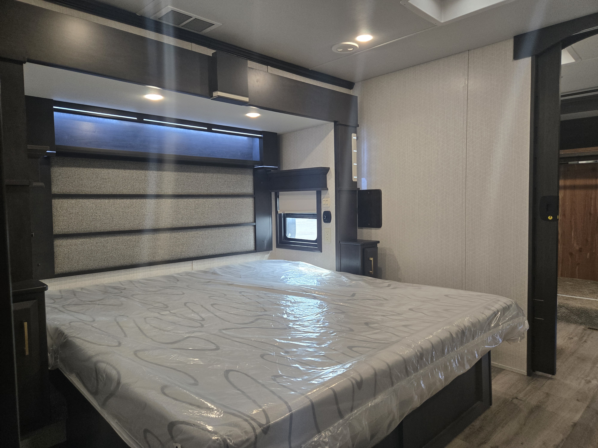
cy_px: 224
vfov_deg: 58.9
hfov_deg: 73.9
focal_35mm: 23
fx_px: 397
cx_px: 299
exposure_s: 1/120
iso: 250
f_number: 1.8
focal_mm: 5.4
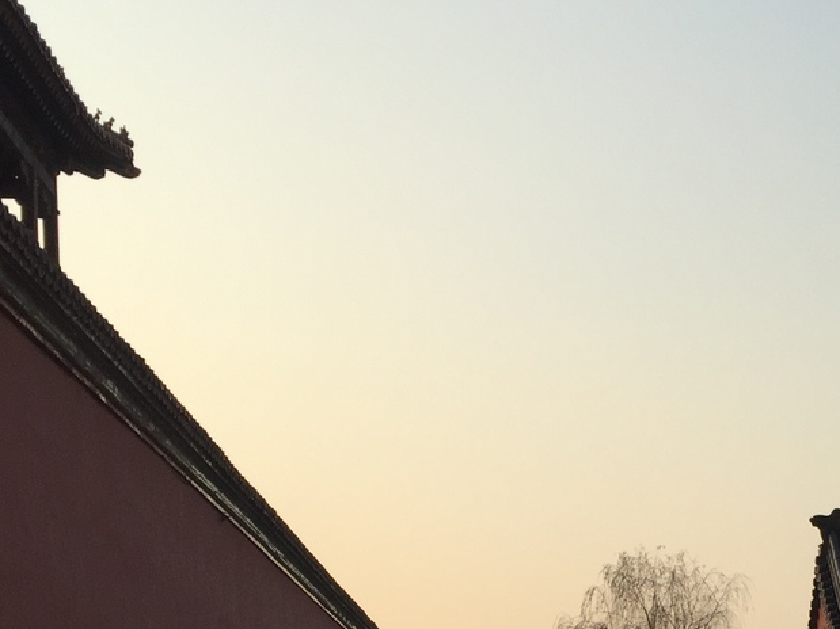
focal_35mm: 75
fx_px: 1820
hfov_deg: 25.4
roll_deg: +0.4
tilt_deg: +5.1
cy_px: 683
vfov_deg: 18.9
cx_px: 707
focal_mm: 4.15
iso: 32
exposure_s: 1/1582
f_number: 2.2
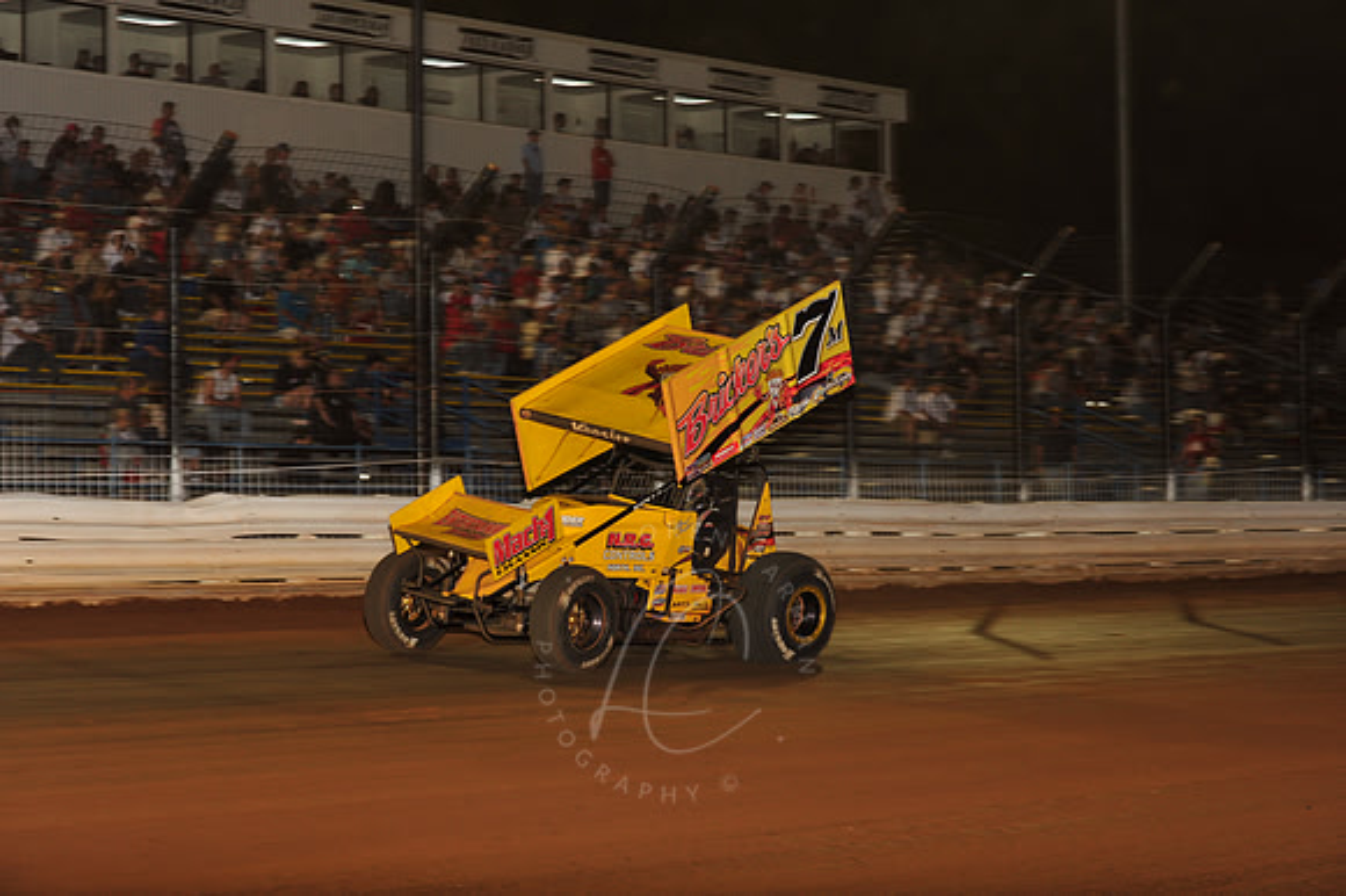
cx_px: 673
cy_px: 448
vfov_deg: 14.8
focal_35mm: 92
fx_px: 3438
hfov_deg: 22.2
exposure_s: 1/320
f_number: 6.3
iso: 800
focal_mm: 92
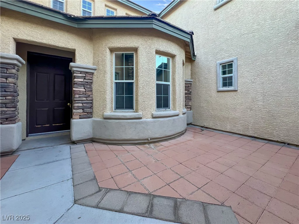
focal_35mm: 13
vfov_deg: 89.9
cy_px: 112
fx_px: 112
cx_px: 150
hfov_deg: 106.2
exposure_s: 1/100
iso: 100
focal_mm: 1.57
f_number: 1.8
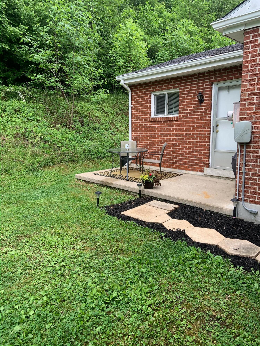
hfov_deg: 53.1
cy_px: 173
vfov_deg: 67.3
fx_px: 260
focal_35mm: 26
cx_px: 130
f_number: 1.8
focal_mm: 4.25
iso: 25
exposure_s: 1/158
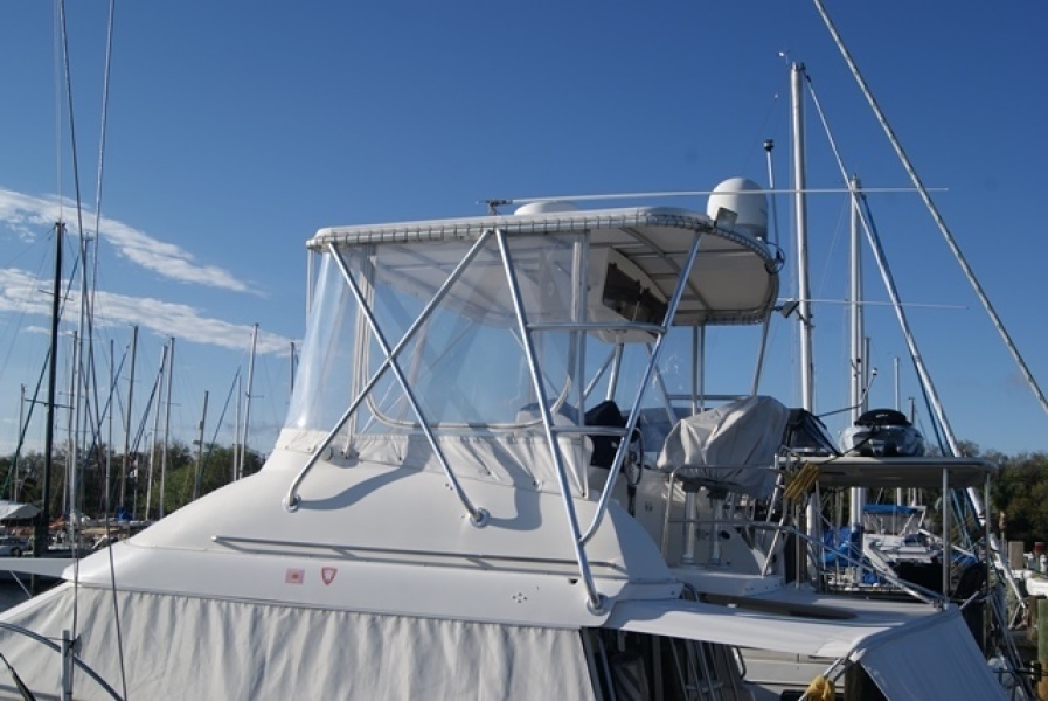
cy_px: 350
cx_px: 524
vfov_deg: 37.0
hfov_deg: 53.1
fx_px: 1049
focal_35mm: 36
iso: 100
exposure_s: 1/200
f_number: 11
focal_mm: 24
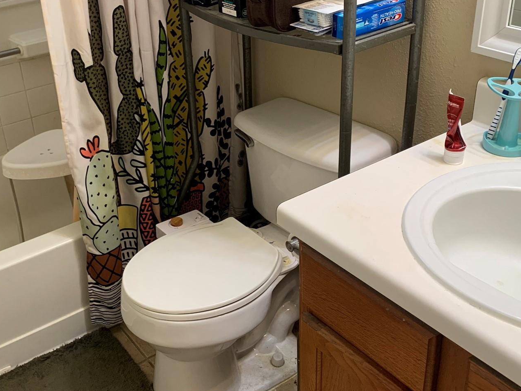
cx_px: 205
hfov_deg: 44.5
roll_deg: +4.0
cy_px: 167
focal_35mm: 42
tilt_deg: -27.5
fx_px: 632
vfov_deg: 34.3
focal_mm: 4.25
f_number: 1.8
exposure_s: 1/60
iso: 80
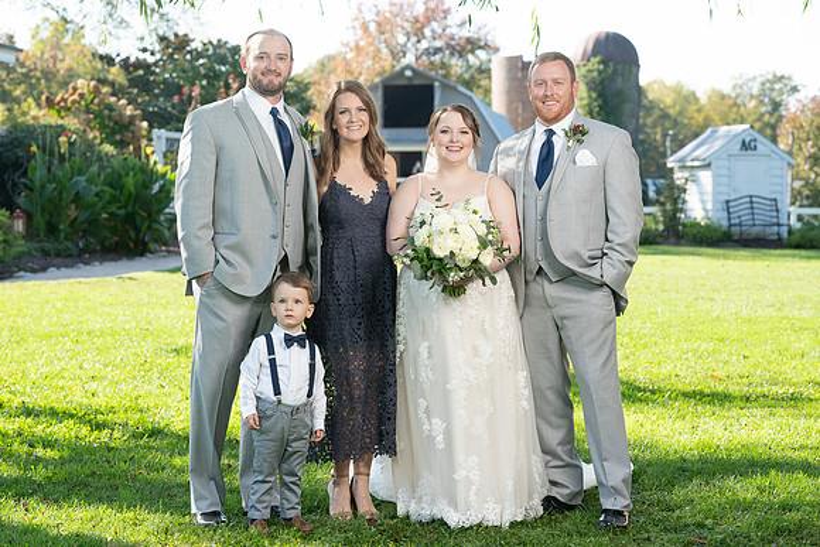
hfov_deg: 22.3
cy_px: 279
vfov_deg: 15.0
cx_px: 400
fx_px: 2082
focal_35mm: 91
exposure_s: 1/200
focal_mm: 89
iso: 200
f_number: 5.6
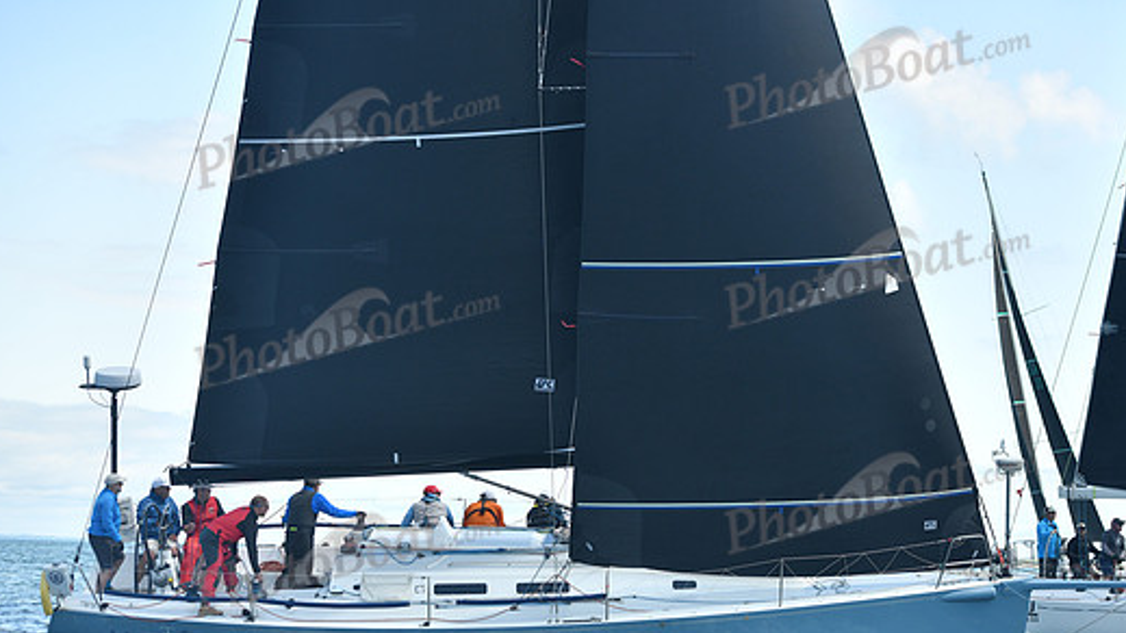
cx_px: 614
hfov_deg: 25.9
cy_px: 415
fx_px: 2448
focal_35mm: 82
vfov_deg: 14.7
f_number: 4.5
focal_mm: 70
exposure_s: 1/640
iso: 320
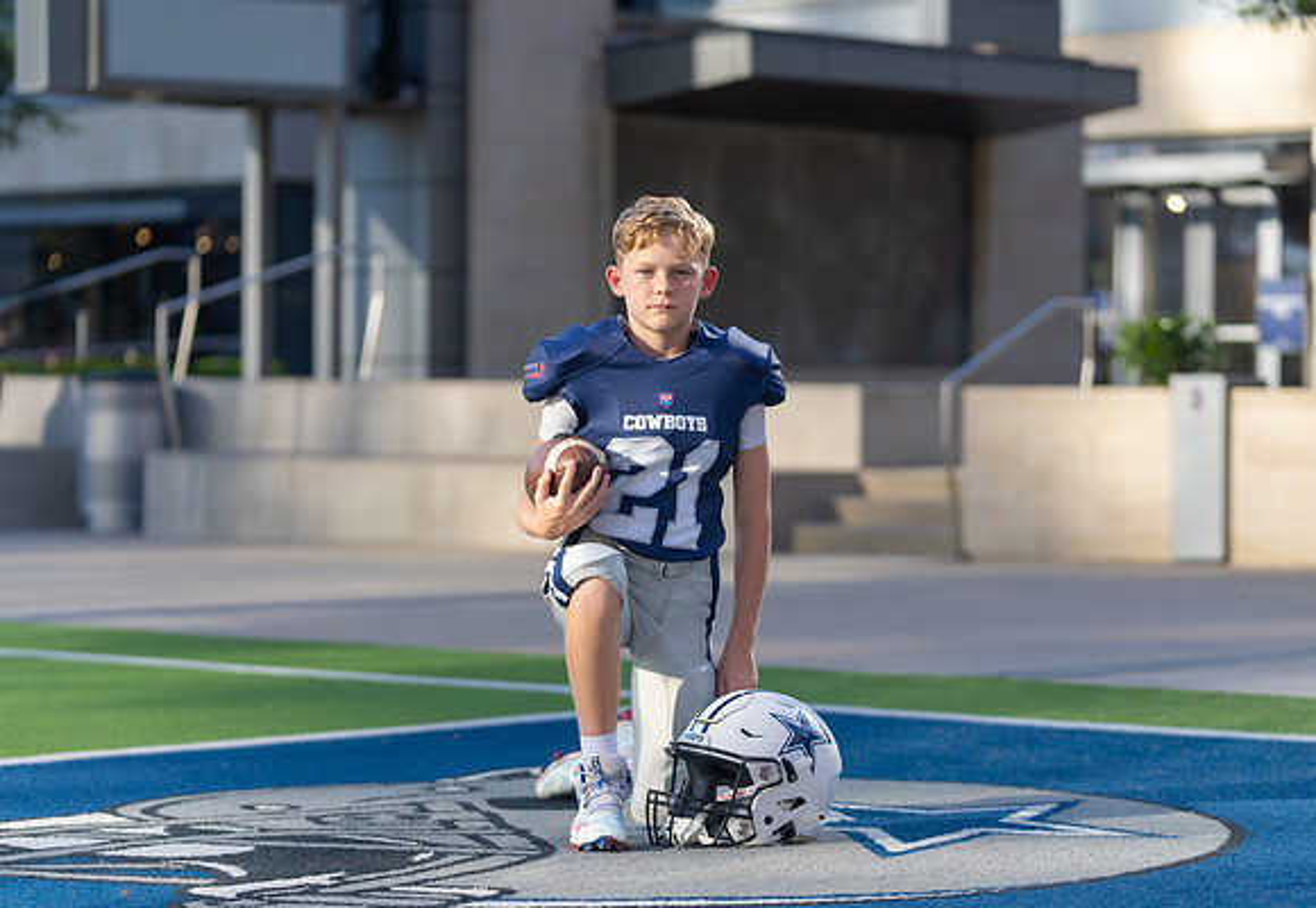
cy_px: 453
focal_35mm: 100
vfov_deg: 14.0
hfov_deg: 20.1
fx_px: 3708
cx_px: 681
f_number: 2.8
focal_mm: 95
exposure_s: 1/640
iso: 100
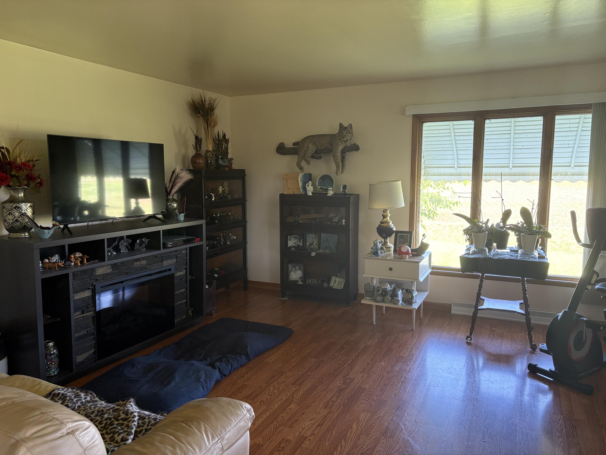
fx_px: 455
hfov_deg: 67.3
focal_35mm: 26
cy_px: 228
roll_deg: +0.6
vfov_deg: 53.1
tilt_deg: -7.2
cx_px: 303
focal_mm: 5.96
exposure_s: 1/60
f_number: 1.6
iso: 160
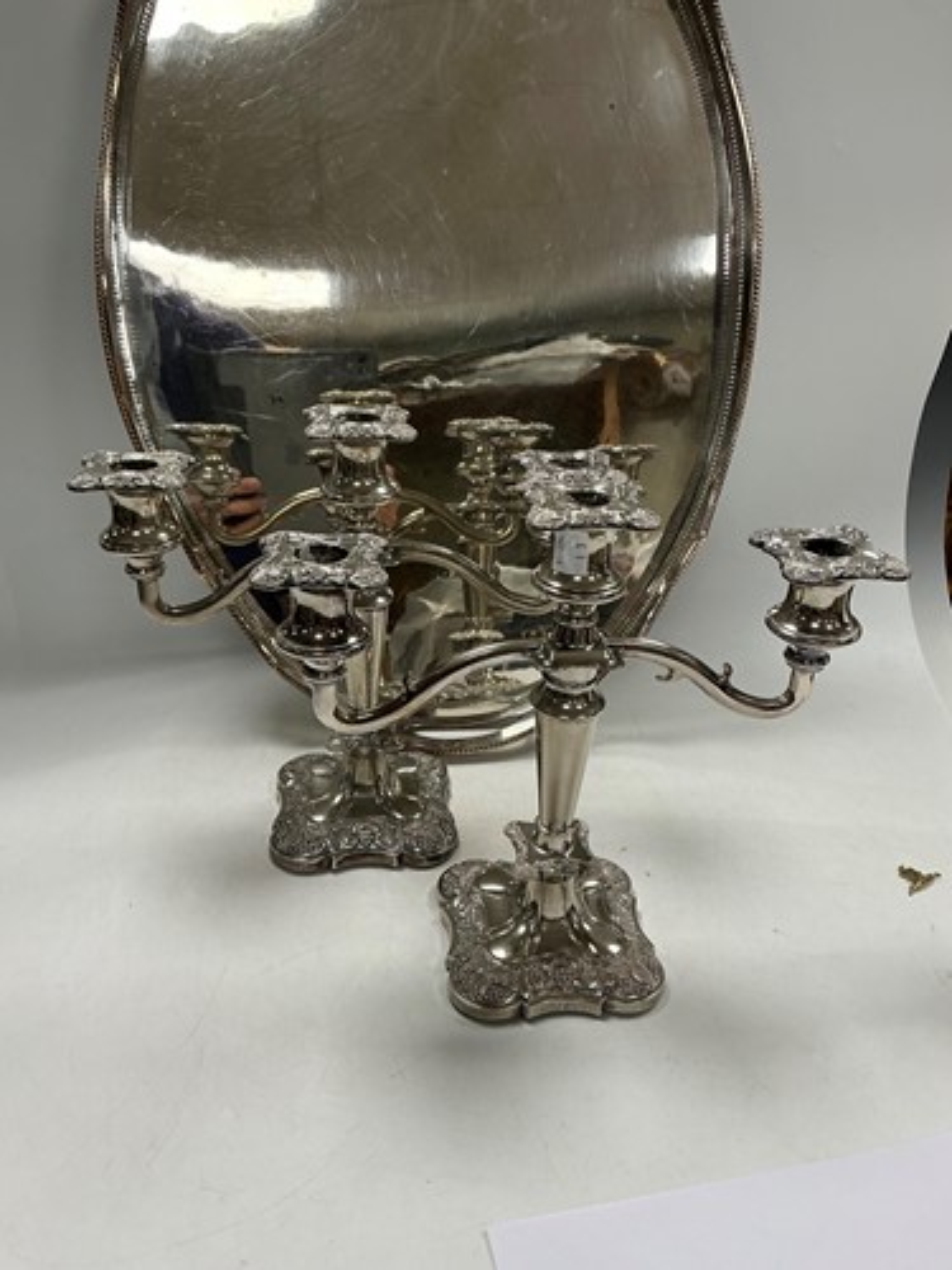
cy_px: 635
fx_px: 1027
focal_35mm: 28
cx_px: 476
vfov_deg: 63.4
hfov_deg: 49.7
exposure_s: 1/122
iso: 50
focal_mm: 3
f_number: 1.8
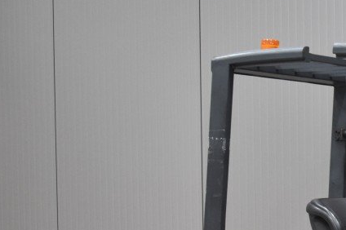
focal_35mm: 119
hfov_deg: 16.1
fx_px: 1143
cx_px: 481
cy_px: 275
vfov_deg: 11.3
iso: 1600
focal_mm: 28
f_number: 4.5
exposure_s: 1/50
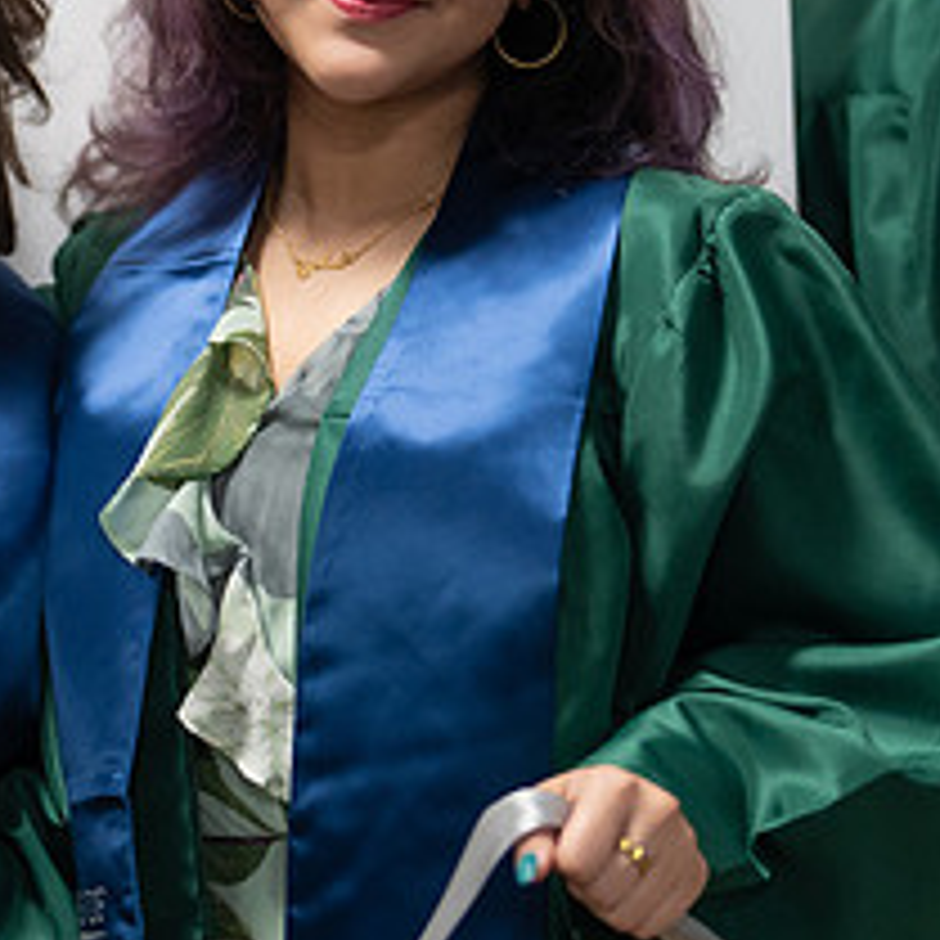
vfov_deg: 12.2
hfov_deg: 12.2
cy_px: 425
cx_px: 189
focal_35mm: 143
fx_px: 4393
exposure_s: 1/320
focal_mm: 50
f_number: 1.2
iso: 500
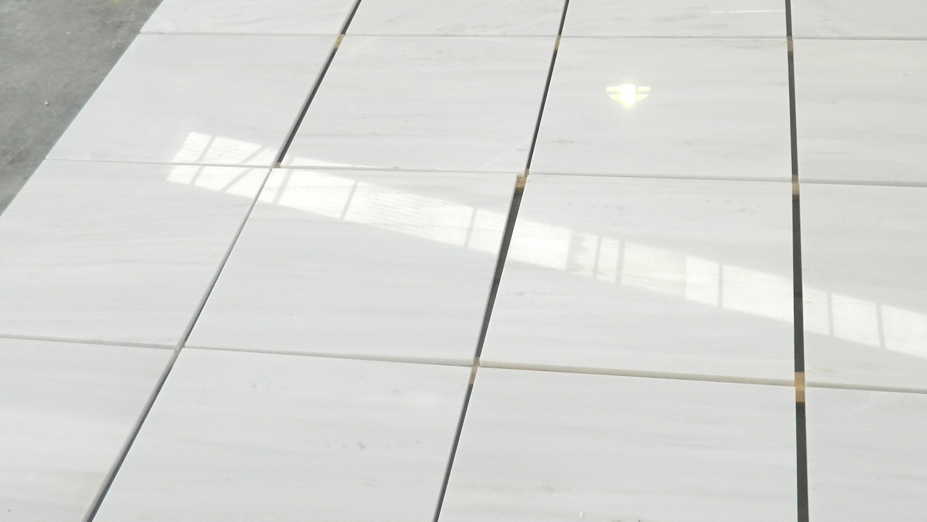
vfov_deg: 24.9
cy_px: 221
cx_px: 518
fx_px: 1180
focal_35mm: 48
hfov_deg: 42.8
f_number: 3.2
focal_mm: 5.6
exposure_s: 1/40
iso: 80
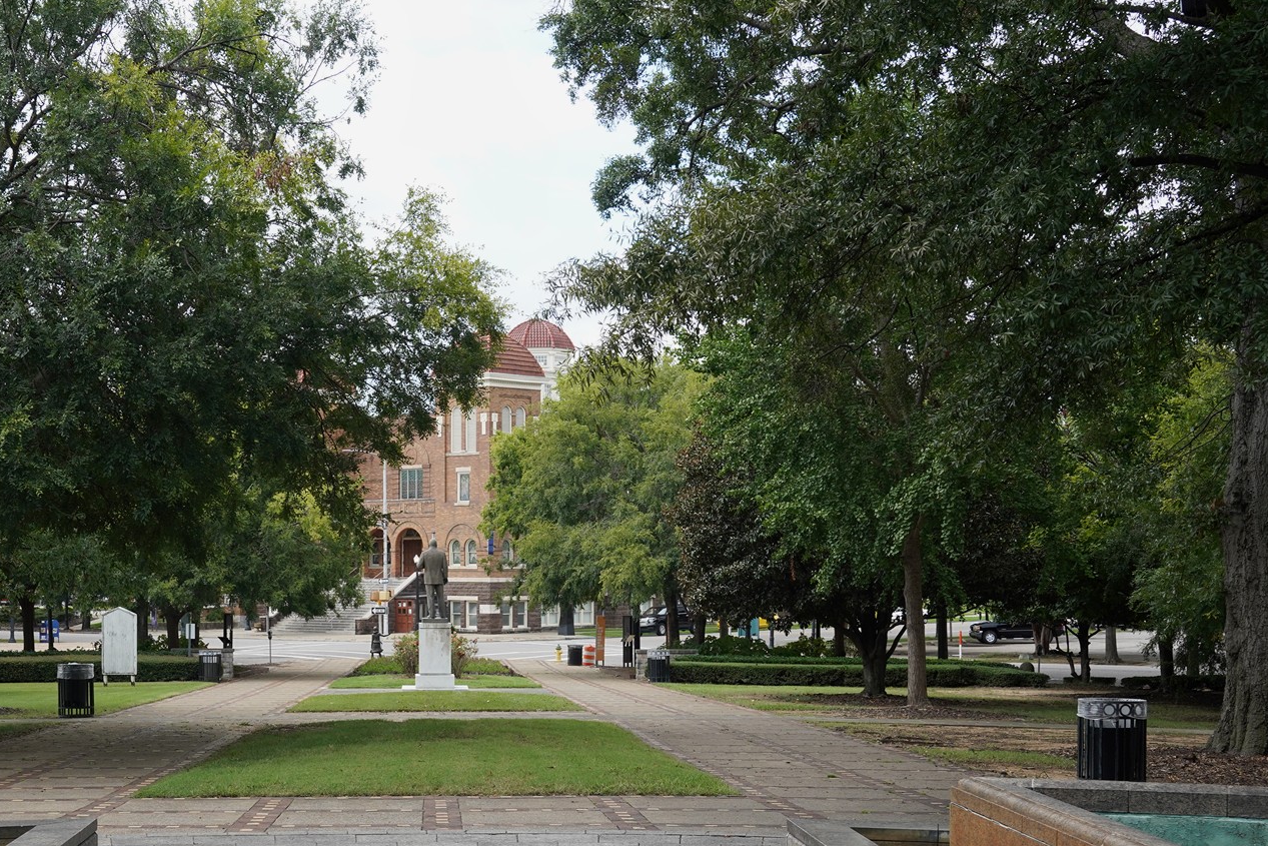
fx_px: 2113
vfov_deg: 22.5
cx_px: 437
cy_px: 570
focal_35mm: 60
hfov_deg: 33.1
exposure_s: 1/100
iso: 400
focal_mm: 38
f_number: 9
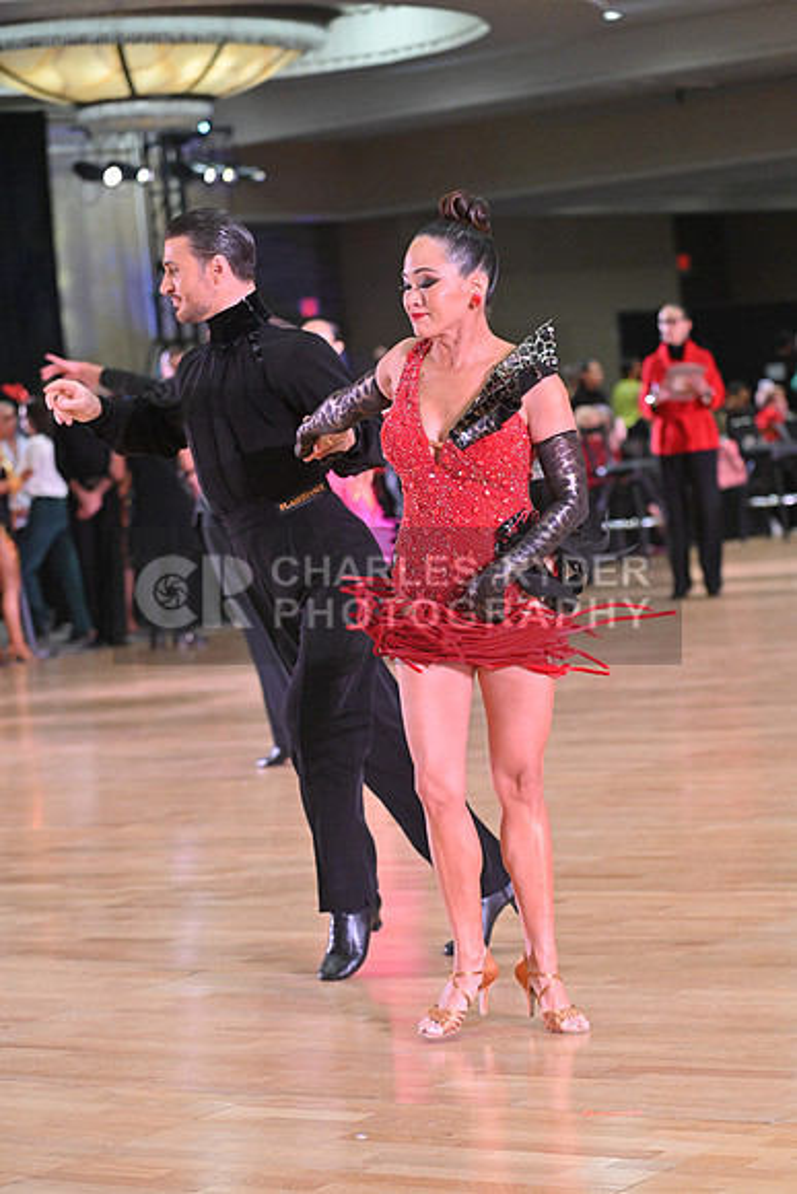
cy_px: 597
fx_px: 3319
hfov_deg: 13.7
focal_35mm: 100
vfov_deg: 20.4
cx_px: 398
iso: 4000
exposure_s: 1/400
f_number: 4.5
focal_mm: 100
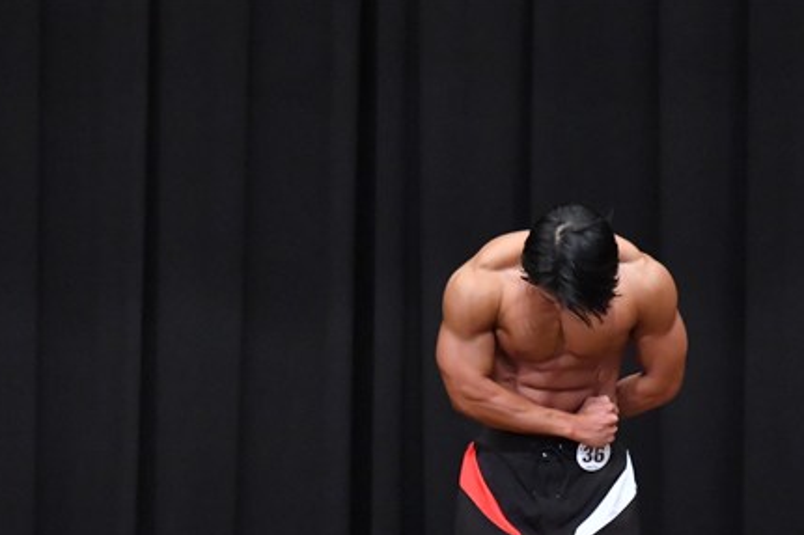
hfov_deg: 5.1
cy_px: 473
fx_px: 9041
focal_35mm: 405
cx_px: 411
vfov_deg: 3.4
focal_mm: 150
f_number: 5.6
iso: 8000
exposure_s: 1/400
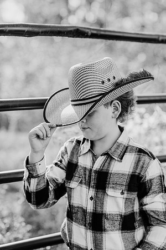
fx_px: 588
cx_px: 83
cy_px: 125
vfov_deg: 23.9
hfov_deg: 16.1
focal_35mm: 85
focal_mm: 85
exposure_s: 1/250
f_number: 2.8
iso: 160
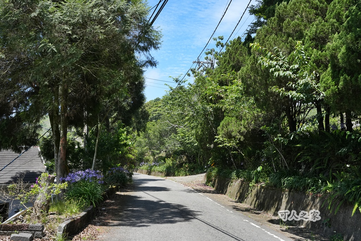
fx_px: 374
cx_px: 180
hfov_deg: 51.5
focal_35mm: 37
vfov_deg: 35.7
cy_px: 120
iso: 1600
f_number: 8
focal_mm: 37.3
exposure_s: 1/2000
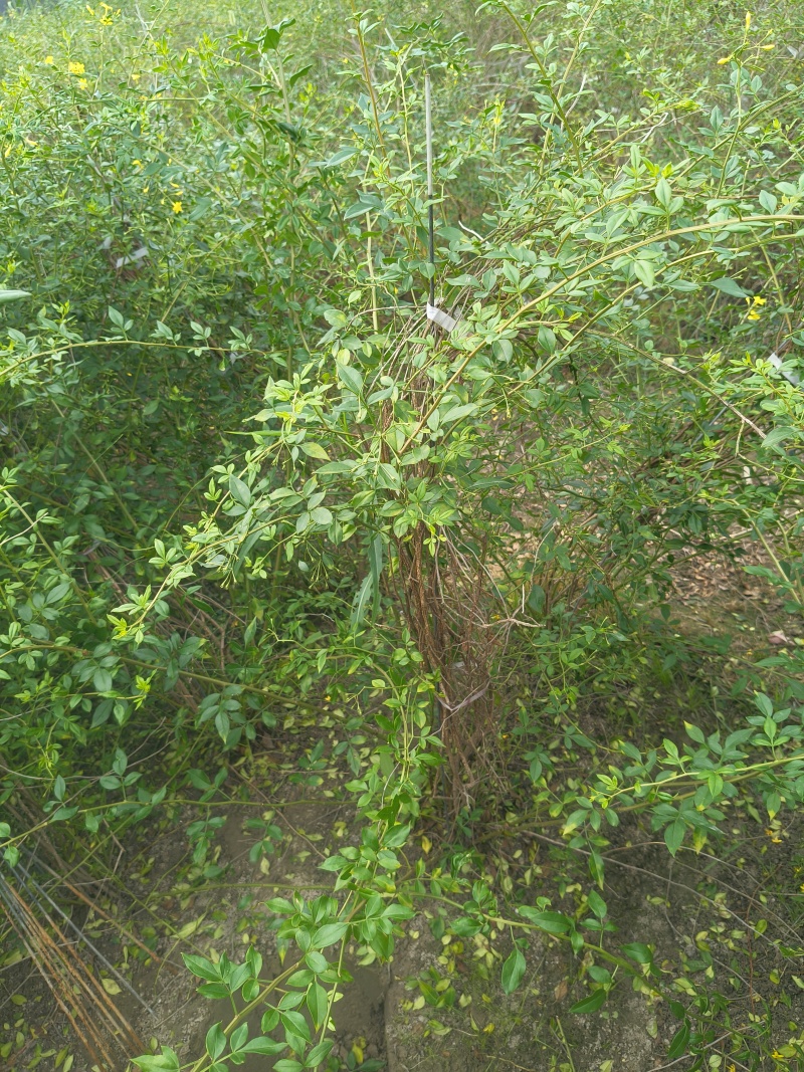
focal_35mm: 26
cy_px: 536
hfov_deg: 53.1
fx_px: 805
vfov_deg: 67.3
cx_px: 402
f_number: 1.8
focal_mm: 4.84
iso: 80
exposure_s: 1/300
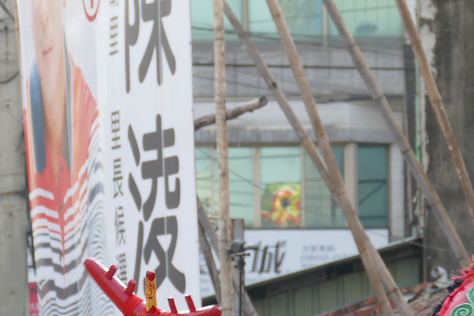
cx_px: 275
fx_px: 4767
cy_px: 337
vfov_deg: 3.8
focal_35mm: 362
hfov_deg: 5.7
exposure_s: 1/200
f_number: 3.9
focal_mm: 54.2
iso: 125
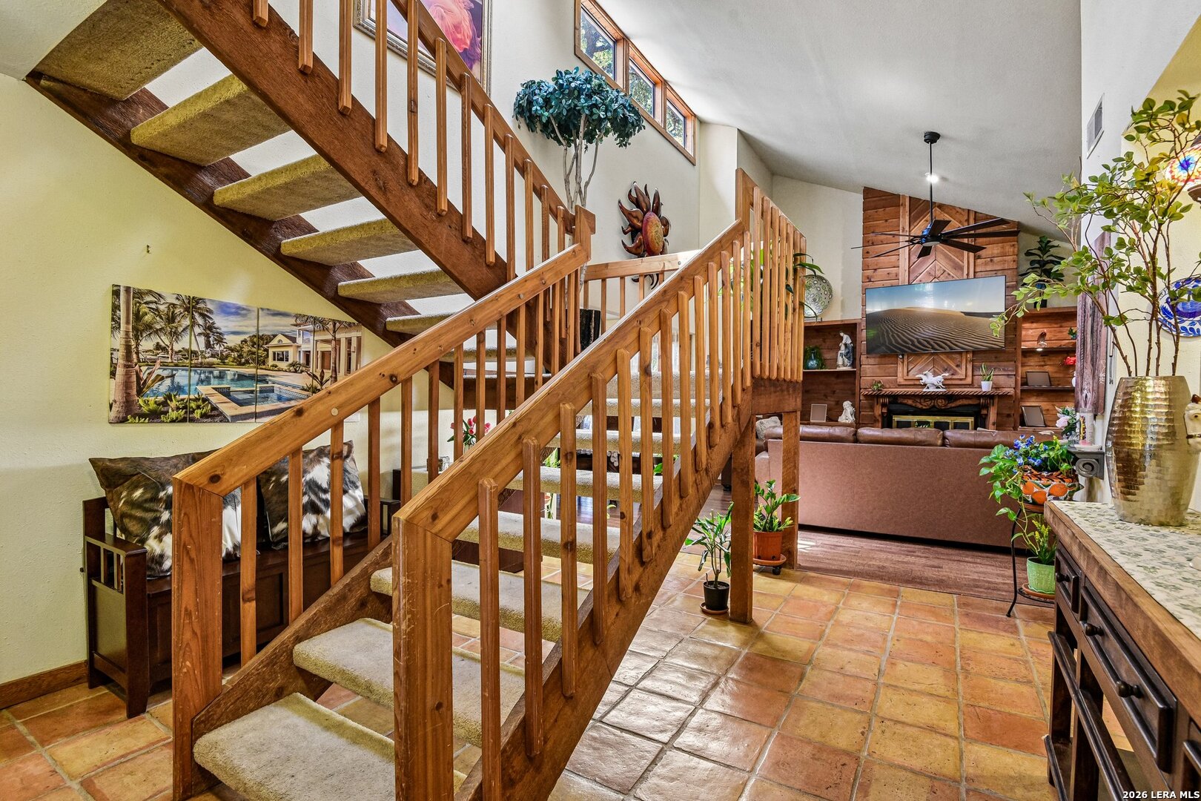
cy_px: 400
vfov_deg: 70.4
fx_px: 567
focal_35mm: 17
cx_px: 600
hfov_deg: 93.3
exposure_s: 1/15
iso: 4500
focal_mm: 17
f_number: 8
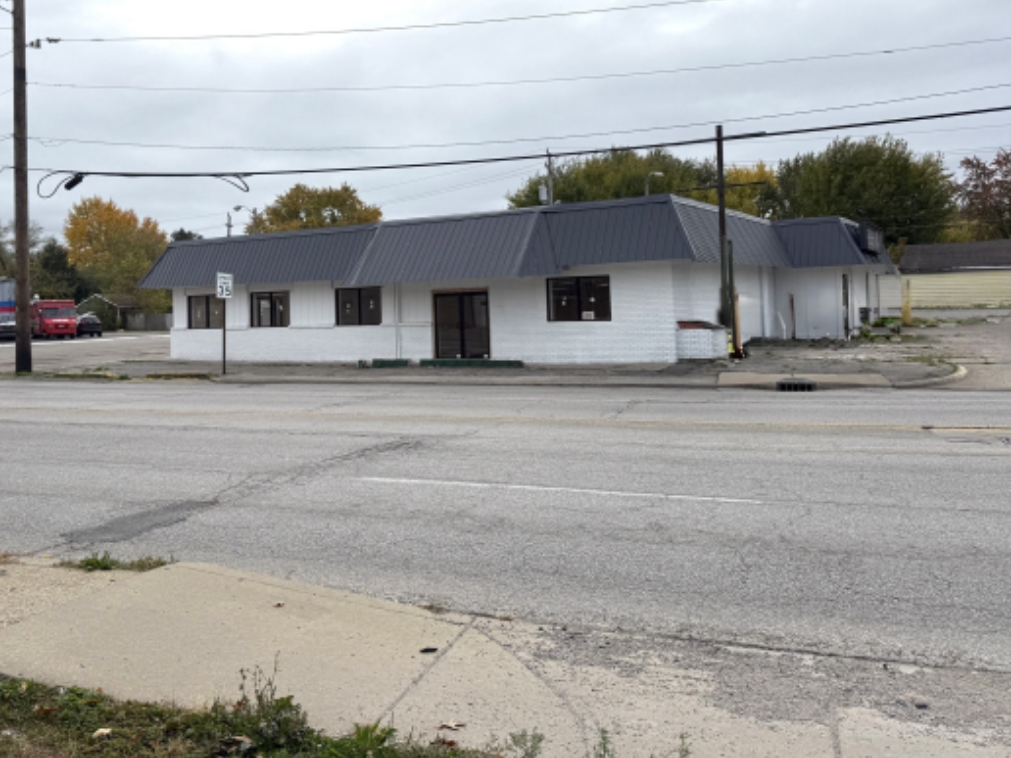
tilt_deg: +1.7
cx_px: 414
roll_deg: +1.7
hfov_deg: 58.0
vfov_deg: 45.0
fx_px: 905
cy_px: 282
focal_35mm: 31
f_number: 1.78
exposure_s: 1/6711
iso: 80
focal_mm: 6.76
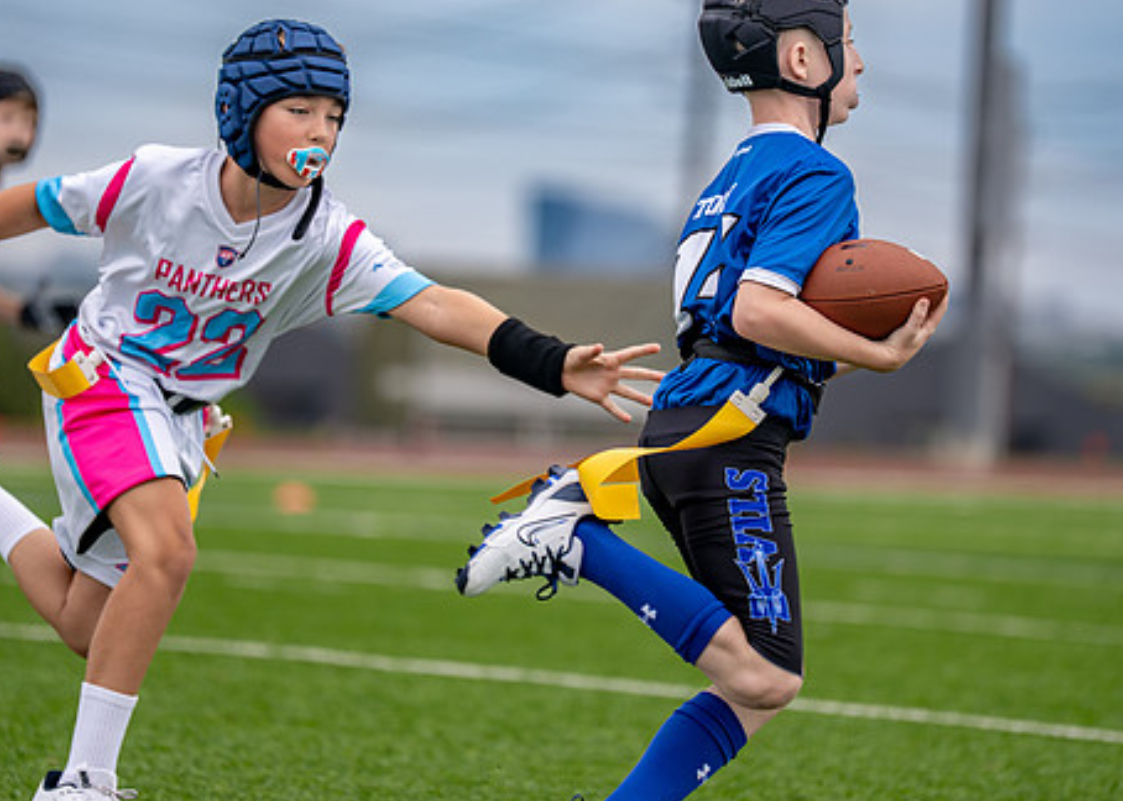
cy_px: 345
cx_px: 545
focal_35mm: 238
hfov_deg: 8.5
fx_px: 7589
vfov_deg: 6.0
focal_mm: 175
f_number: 2.8
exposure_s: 1/2000
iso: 100
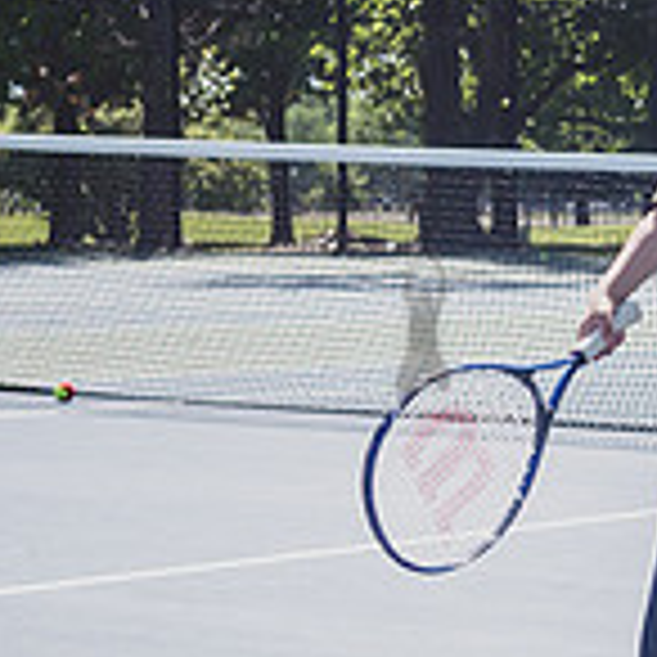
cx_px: 1142
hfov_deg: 11.5
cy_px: 299
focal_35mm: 142
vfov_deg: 12.3
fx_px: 3049
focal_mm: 35
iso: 200
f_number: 4
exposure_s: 1/2500
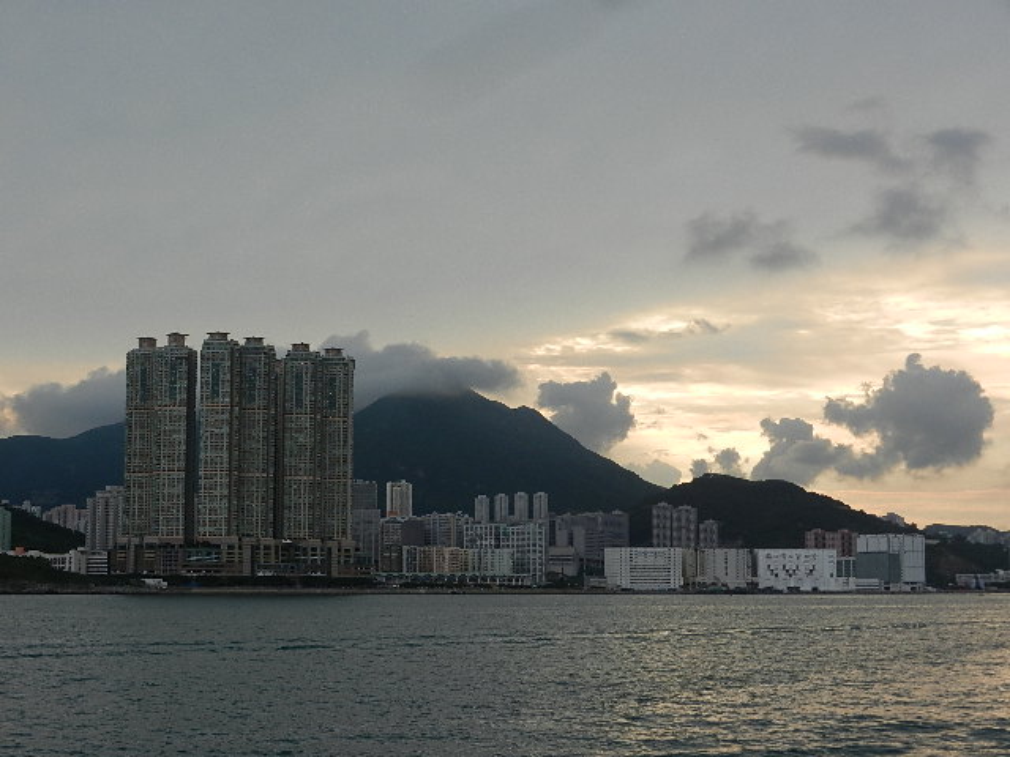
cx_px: 505
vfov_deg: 24.4
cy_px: 378
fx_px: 1751
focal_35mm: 60
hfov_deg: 32.2
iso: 160
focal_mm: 10.9
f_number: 4.5
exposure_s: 1/320
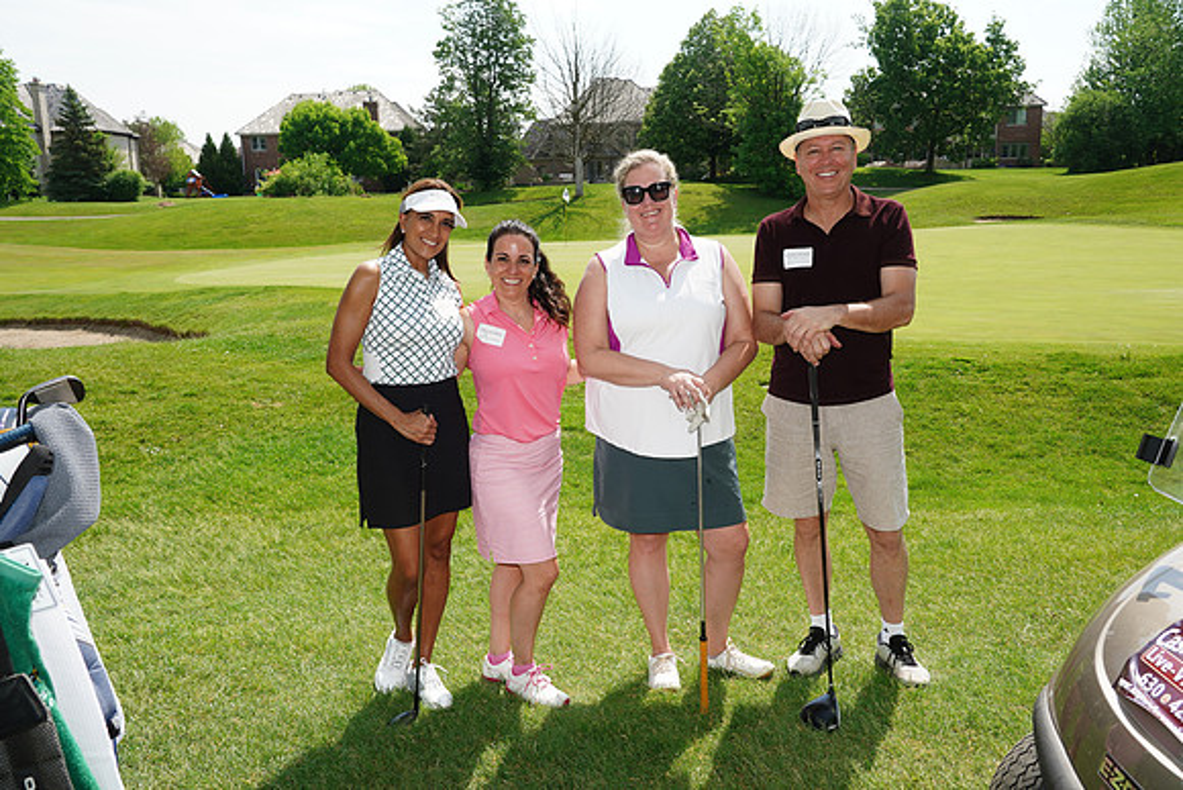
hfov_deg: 61.9
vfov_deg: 43.6
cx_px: 592
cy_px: 395
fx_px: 986
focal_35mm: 30
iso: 125
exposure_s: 1/200
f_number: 8
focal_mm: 30
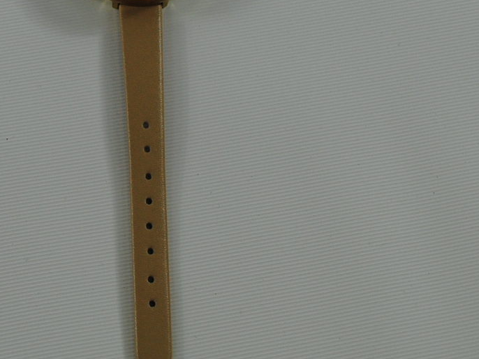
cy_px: 19
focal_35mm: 106
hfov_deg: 18.3
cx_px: 78
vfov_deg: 13.8
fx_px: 1466
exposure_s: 1/100
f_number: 5
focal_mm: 26
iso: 200
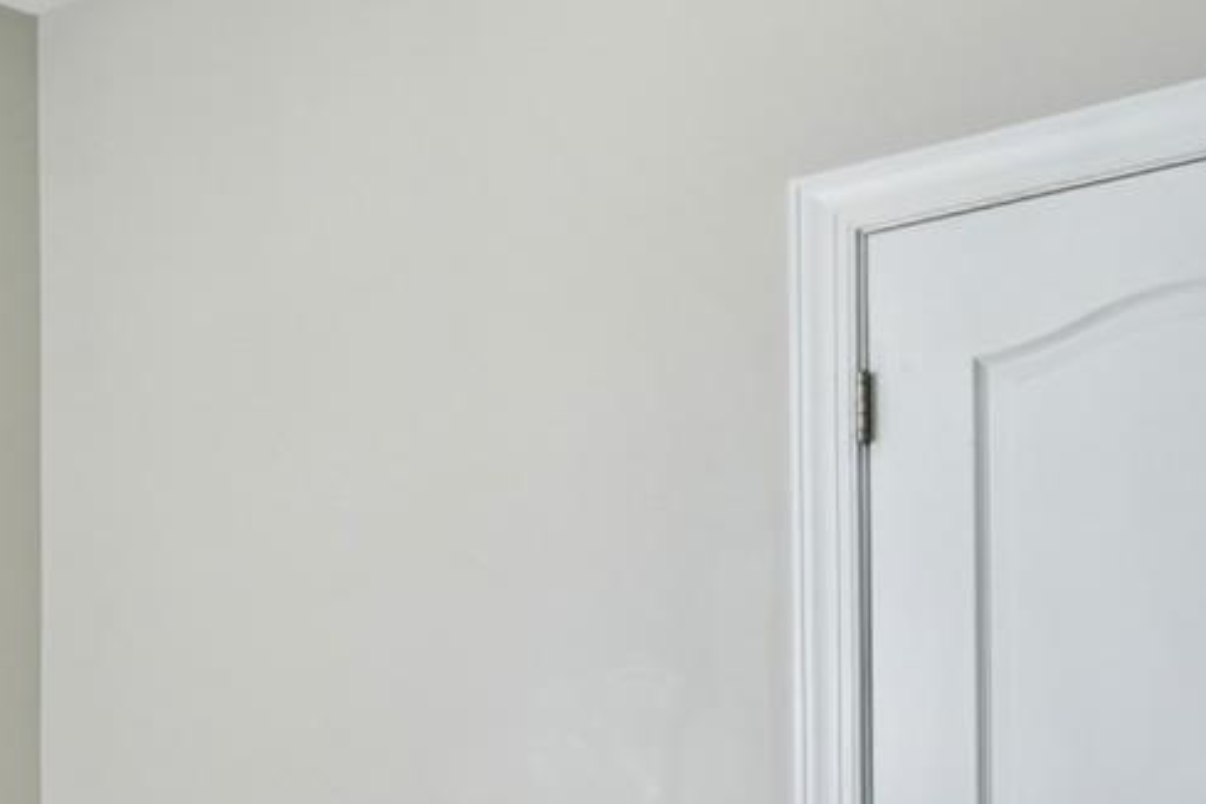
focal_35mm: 69
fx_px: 2314
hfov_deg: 24.8
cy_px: 852
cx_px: -419
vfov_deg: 19.0
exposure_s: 1/25
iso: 100
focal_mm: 16.5
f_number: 9
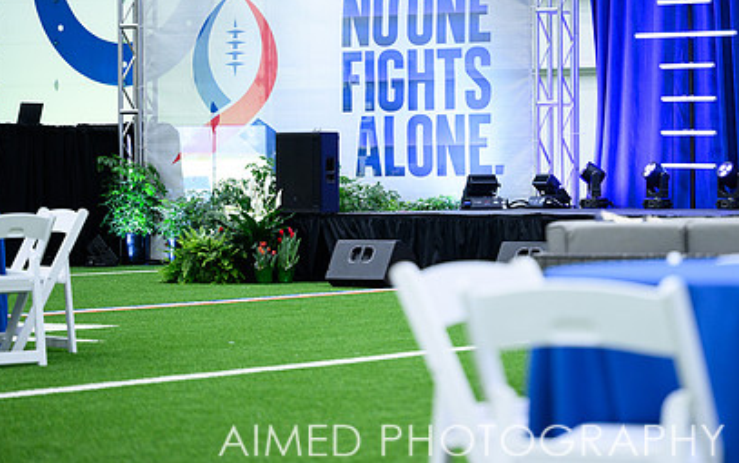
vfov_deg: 8.5
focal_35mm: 155
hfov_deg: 13.5
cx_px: 481
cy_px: 128
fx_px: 3124
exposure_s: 1/200
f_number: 2.8
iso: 1000
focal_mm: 105
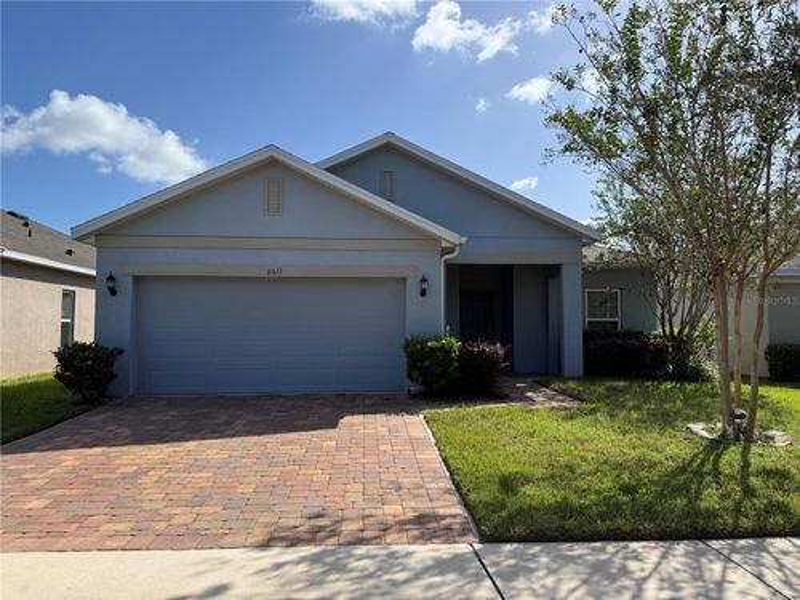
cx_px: 400
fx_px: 555
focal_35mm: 24
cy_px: 300
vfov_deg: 56.8
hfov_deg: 71.6
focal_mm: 6.76
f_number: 1.78
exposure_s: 1/4405
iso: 80
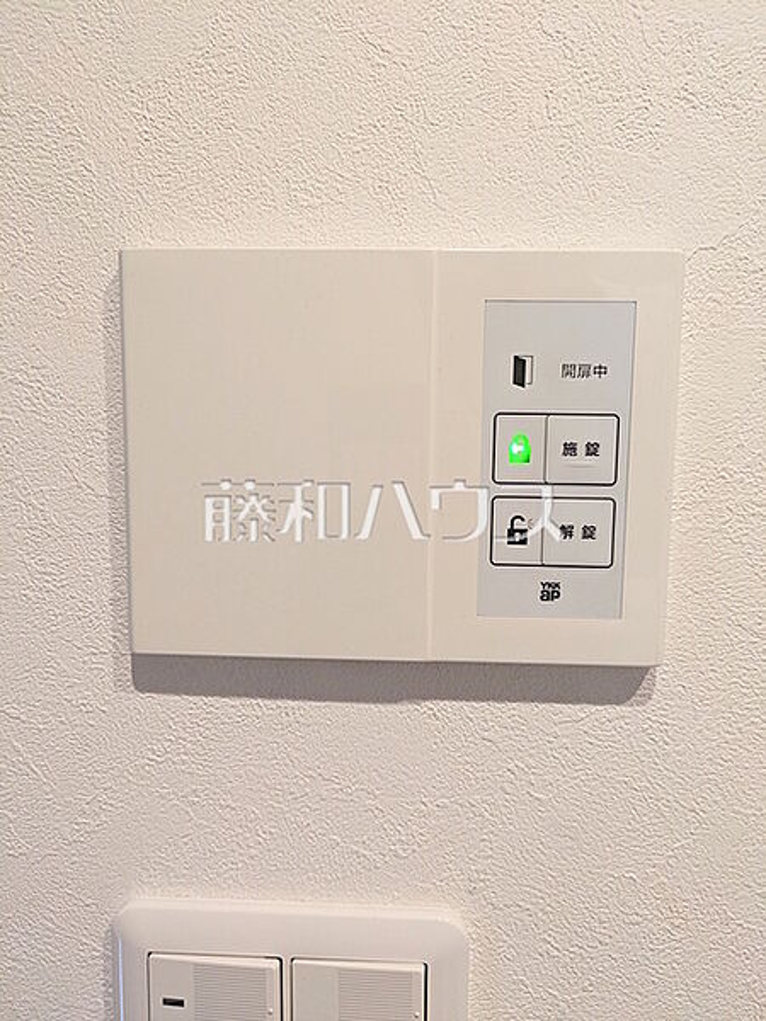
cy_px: 510
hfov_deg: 54.9
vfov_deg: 69.4
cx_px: 383
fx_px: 738
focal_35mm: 25
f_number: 1.89
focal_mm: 5.43
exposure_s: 1/100
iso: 262
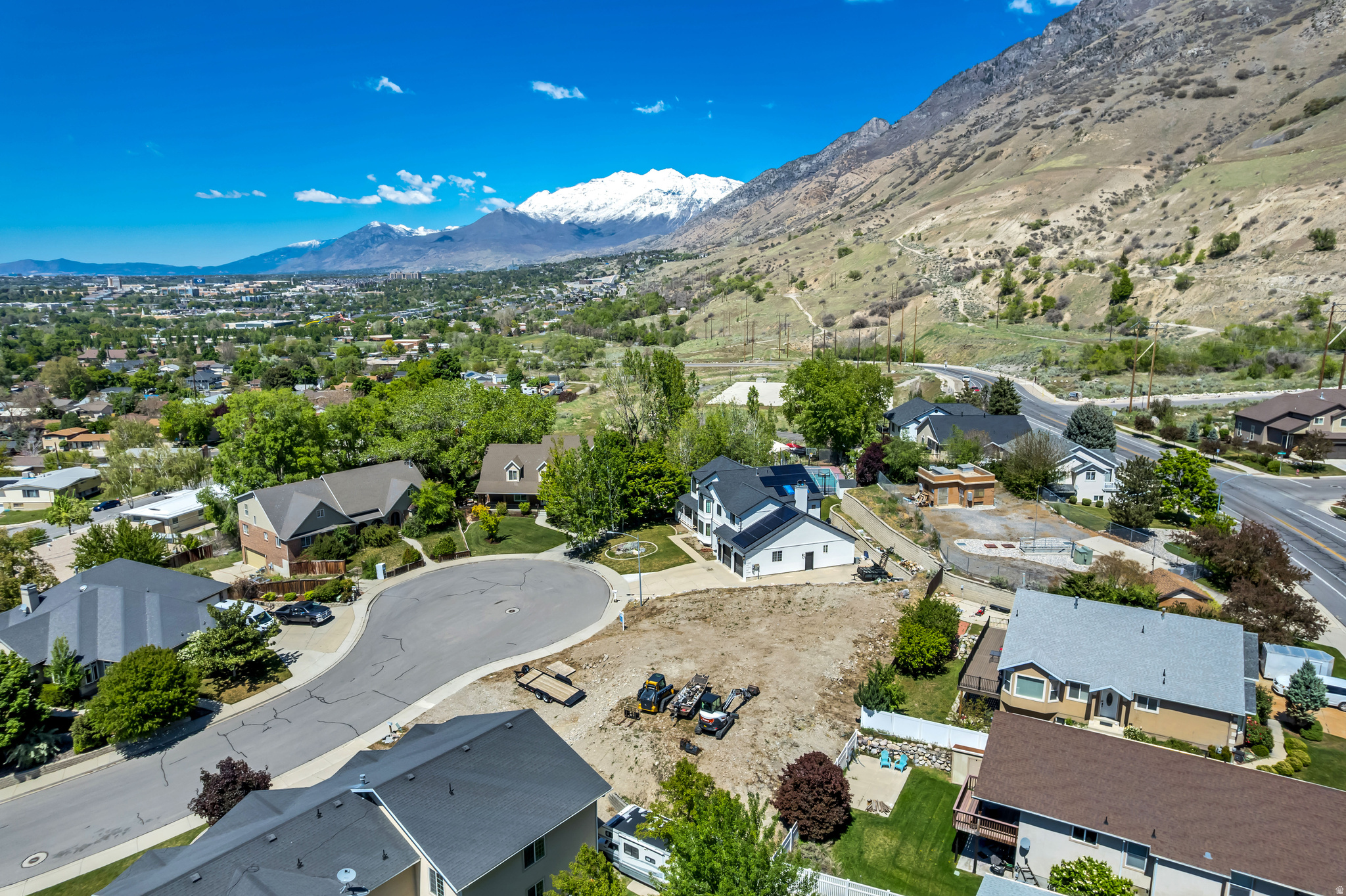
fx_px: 822
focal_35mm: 22
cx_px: 673
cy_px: 448
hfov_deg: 78.6
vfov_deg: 57.2
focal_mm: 8.38
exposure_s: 1/2000
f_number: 2.8
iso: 100
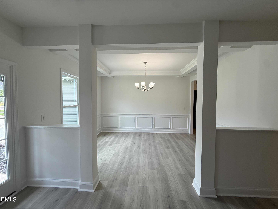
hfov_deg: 102.1
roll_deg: -0.9
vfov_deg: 85.7
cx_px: 139
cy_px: 104
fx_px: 112
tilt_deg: -2.9
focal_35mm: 14
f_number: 2.2
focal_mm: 2.22
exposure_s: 1/131
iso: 64
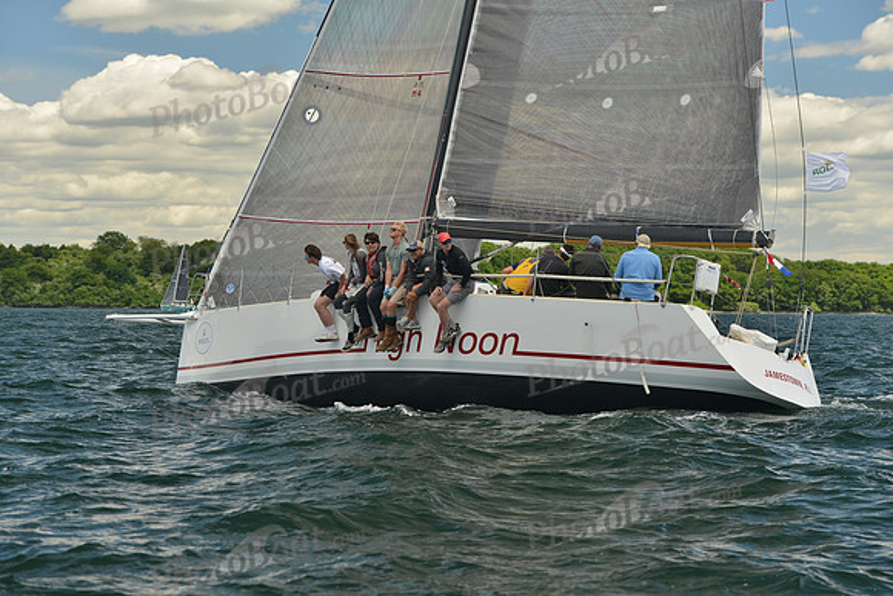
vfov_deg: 14.0
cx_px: 446
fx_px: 2431
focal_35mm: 98
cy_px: 298
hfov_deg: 20.8
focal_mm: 98
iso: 400
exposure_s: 1/800
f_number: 5
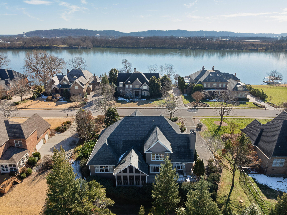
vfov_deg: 56.8
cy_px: 108
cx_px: 144
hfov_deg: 71.6
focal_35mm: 24
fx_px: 199
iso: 100
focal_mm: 12.29
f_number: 7.1
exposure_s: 1/200
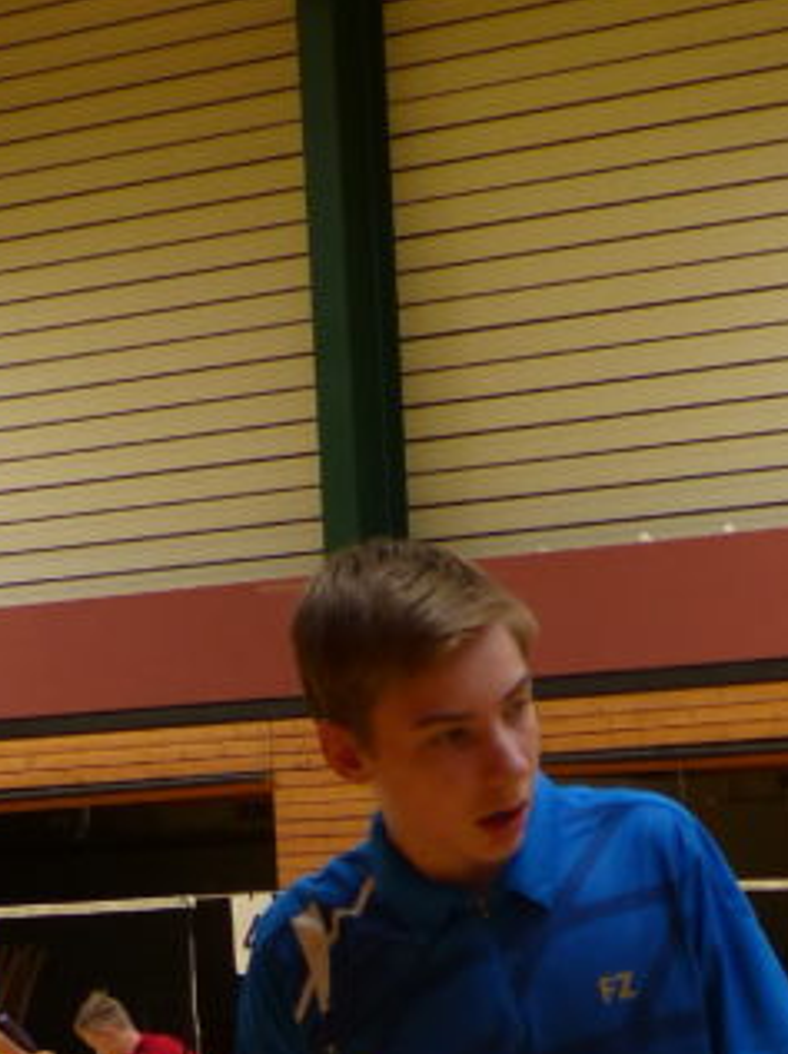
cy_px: 1583
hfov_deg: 9.6
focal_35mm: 152
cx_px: 861
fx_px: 4623
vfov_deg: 12.4
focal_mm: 8.4
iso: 100
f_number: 2.8
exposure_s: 1/80
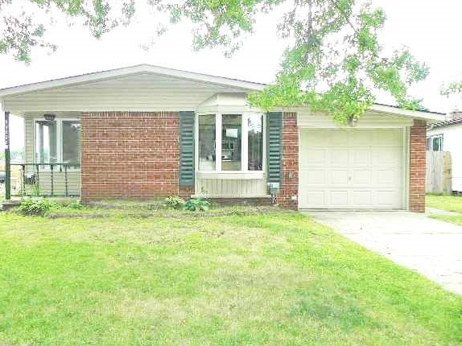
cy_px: 184
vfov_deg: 48.2
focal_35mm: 29
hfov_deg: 61.6
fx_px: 387
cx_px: 218
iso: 224
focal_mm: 4.6
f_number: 2.8
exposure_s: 1/245
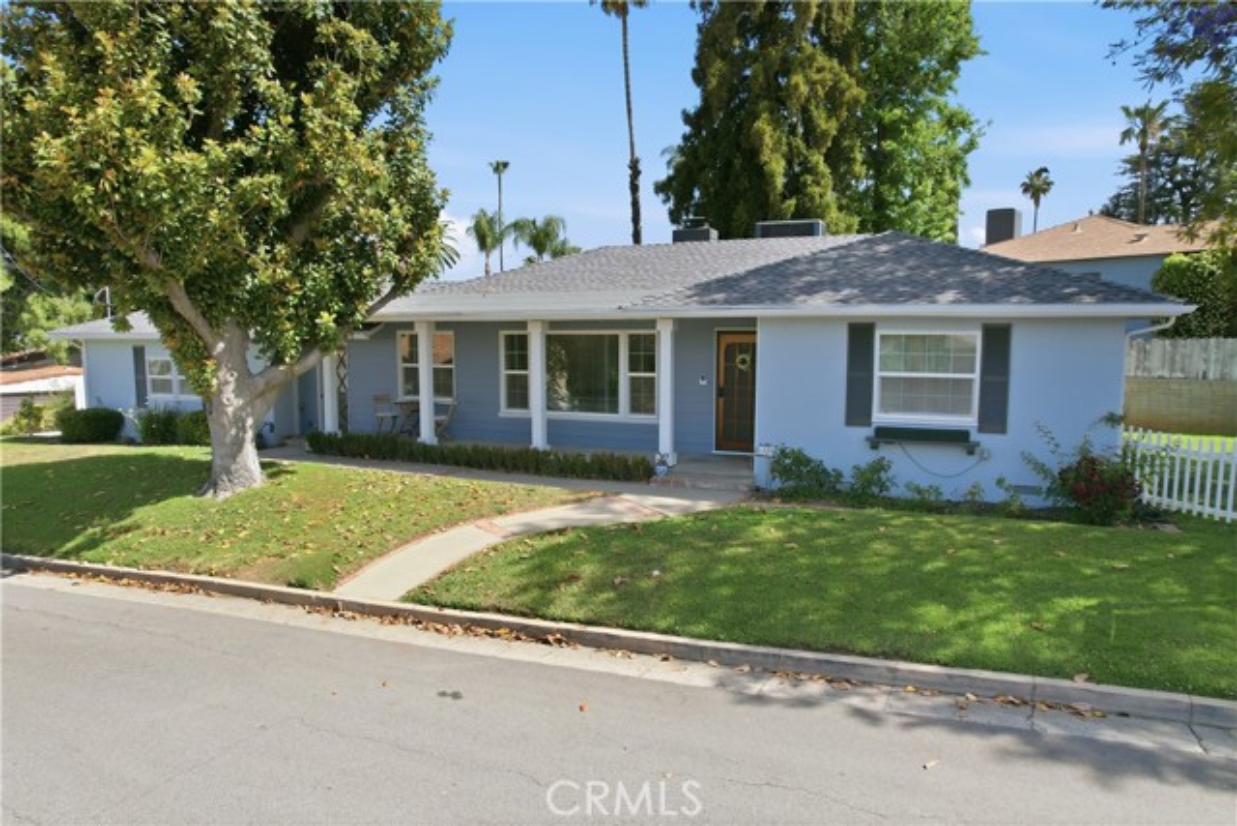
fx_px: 756
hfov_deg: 78.6
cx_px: 618
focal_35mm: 22
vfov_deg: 57.3
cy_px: 413
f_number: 2.8
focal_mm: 8.4
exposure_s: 1/1000
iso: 100
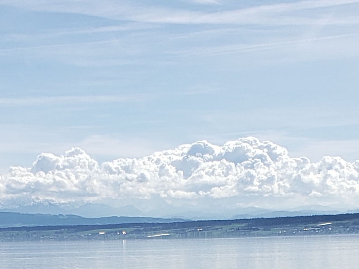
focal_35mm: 132
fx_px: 1369
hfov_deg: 14.9
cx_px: 174
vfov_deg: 10.8
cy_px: 399
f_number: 2.4
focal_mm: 4.3
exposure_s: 1/2210
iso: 50
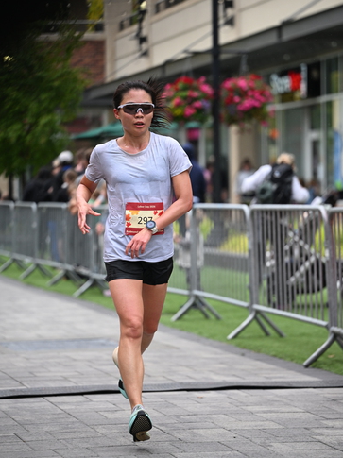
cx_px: 172
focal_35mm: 131
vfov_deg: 15.1
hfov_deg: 11.3
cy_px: 206
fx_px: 1733
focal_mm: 120
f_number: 2.8
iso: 1250
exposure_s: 1/2500
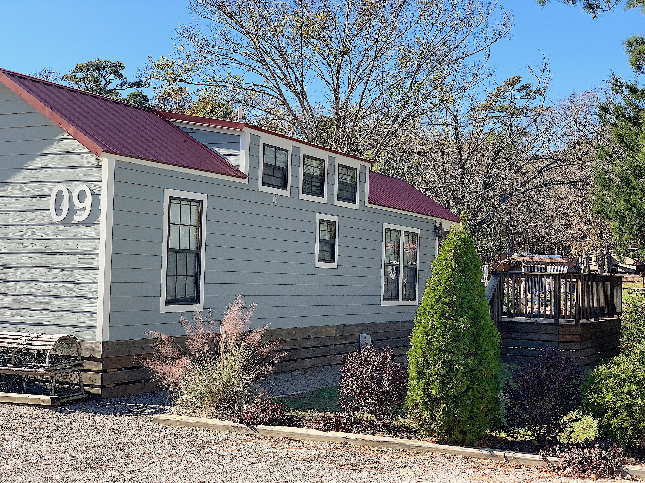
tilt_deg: +2.8
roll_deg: -1.5
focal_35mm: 52
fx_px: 969
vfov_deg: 28.0
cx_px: 322
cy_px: 242
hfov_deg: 36.8
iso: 16
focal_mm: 6
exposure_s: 1/448
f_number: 2.4
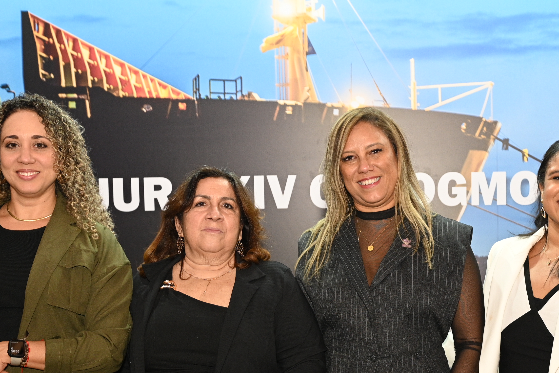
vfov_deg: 21.0
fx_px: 993
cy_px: 303
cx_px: 373
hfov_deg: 31.2
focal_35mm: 64
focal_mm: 32
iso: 1250
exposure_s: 1/80
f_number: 4.5
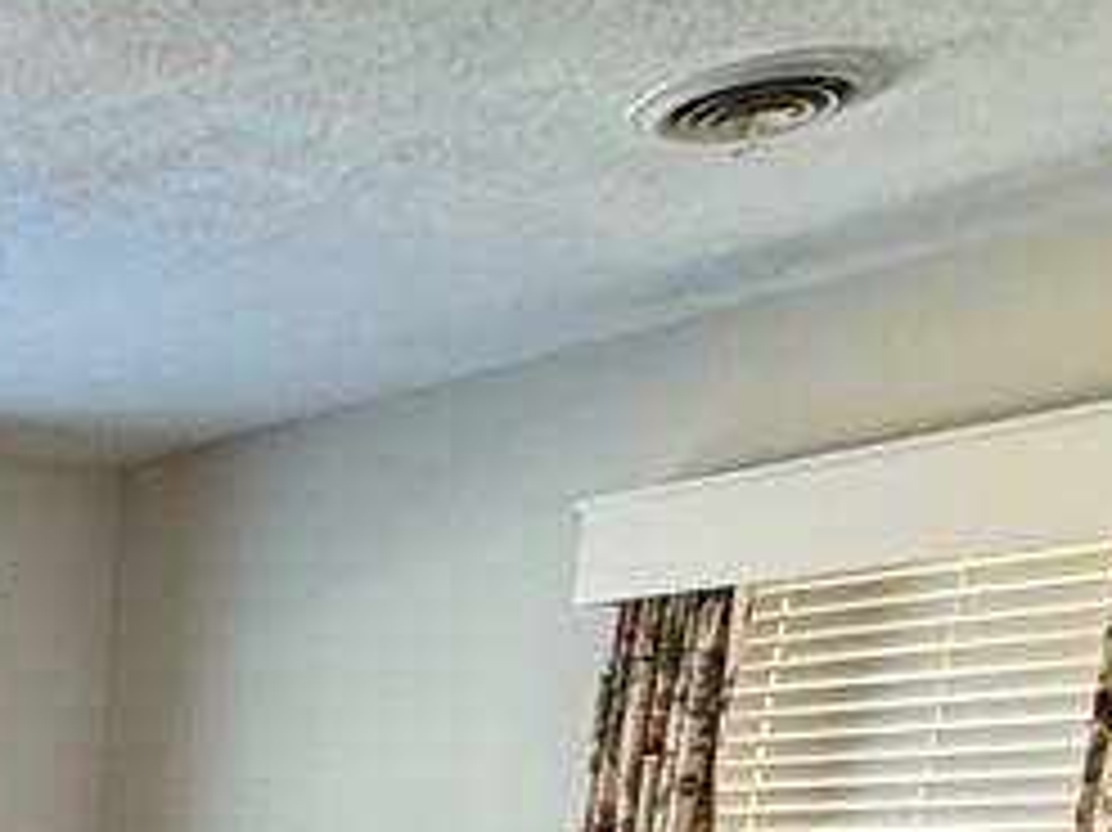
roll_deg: +1.0
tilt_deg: -14.8
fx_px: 1862
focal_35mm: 58
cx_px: -414
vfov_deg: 20.1
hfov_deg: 26.8
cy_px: 1390
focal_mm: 2.22
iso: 250
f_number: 2.2
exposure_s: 1/60
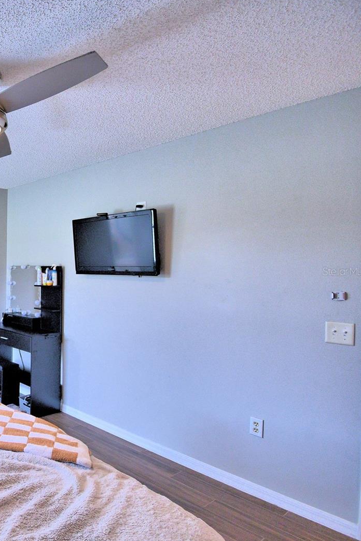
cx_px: -46
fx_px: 346
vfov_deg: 76.1
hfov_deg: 42.1
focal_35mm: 23
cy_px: 271
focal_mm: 10
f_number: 4.5
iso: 500
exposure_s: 1/30
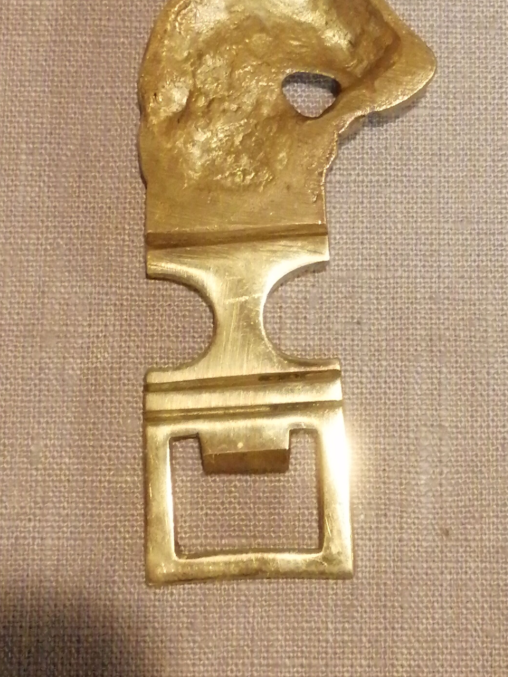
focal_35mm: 88
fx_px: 1722
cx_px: 271
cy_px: 277
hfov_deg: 16.8
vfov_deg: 22.2
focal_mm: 3.62
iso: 250
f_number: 1.8
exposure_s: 1/33.3
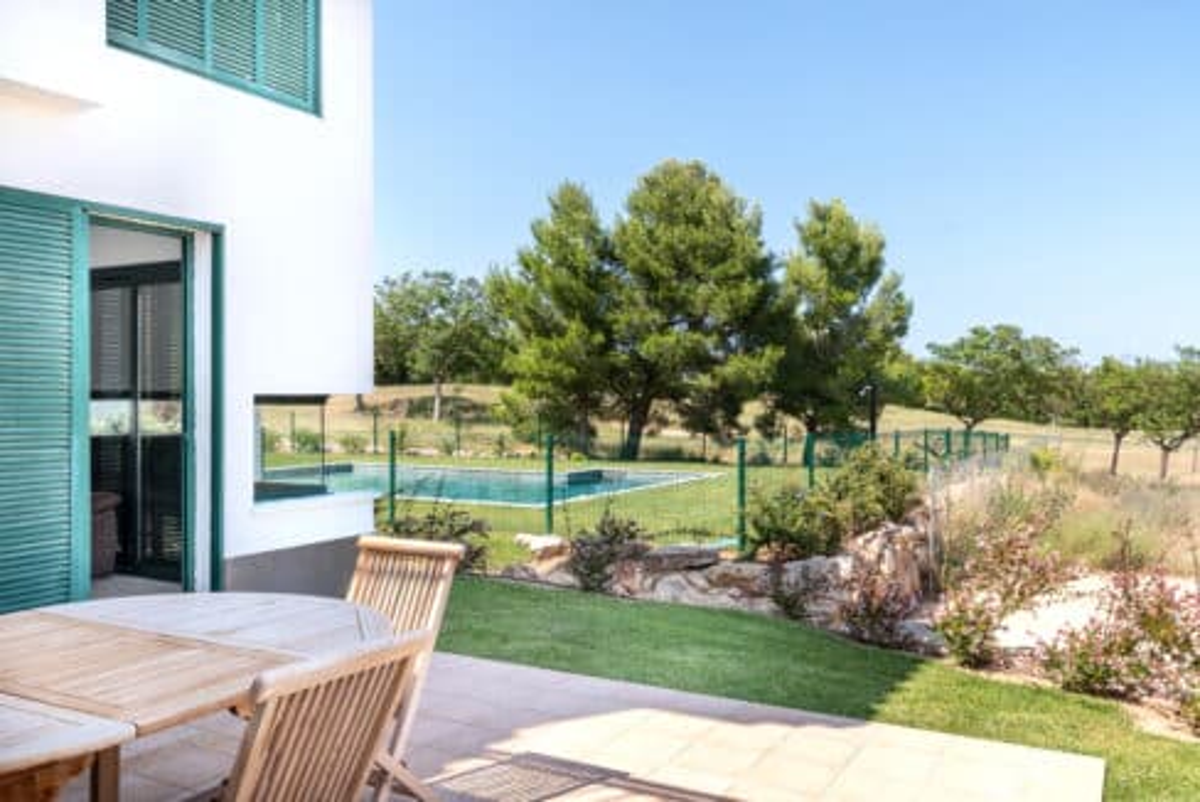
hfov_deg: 63.6
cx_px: 600
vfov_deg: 45.0
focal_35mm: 29
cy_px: 401
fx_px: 967
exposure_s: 1/500
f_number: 9
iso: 200
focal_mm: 19
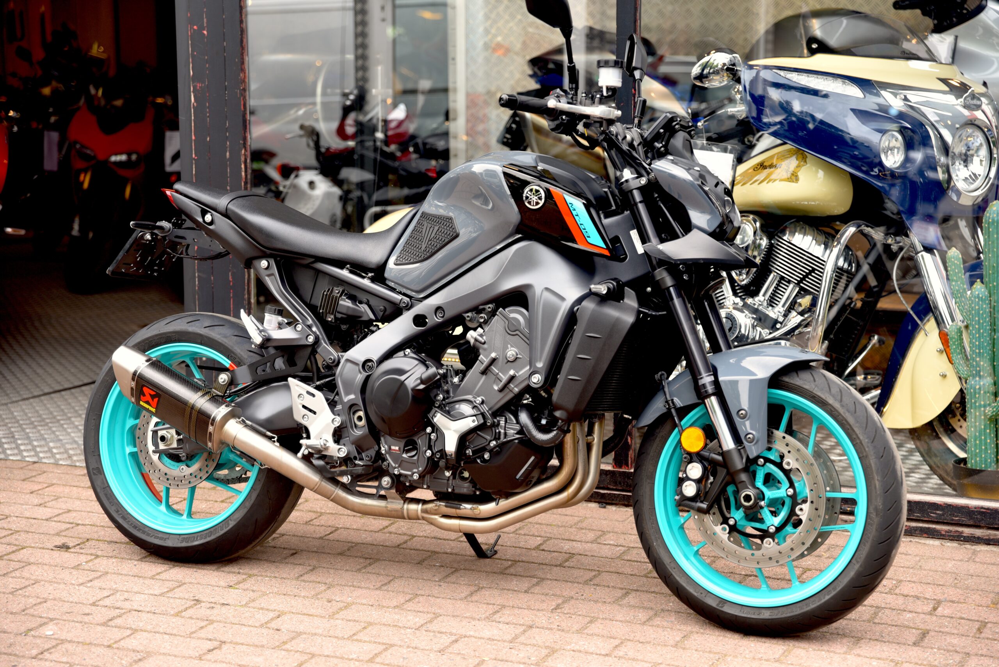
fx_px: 1943
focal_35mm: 70
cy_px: 334
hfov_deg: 28.8
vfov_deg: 19.5
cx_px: 500
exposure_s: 1/60
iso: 100
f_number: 3.2
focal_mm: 70
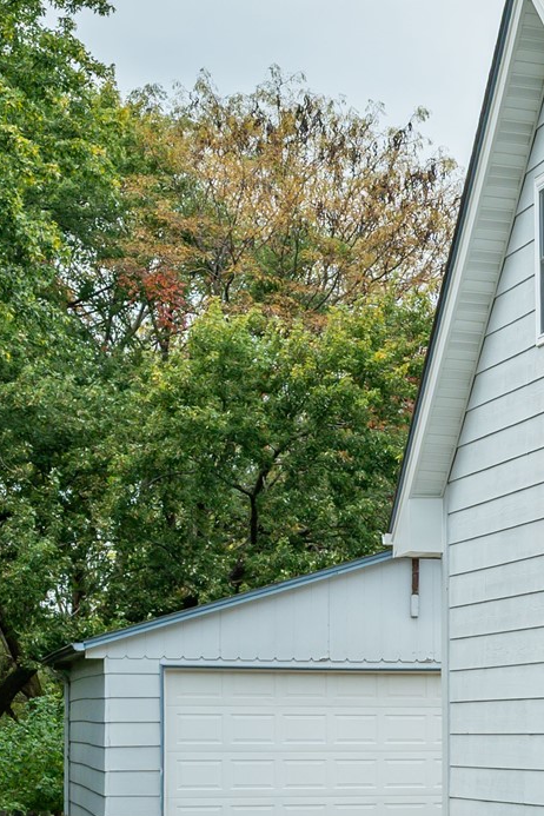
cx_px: 1061
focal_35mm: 94
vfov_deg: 21.5
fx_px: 2131
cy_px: 625
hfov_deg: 12.8
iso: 500
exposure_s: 1/400
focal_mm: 30
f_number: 9
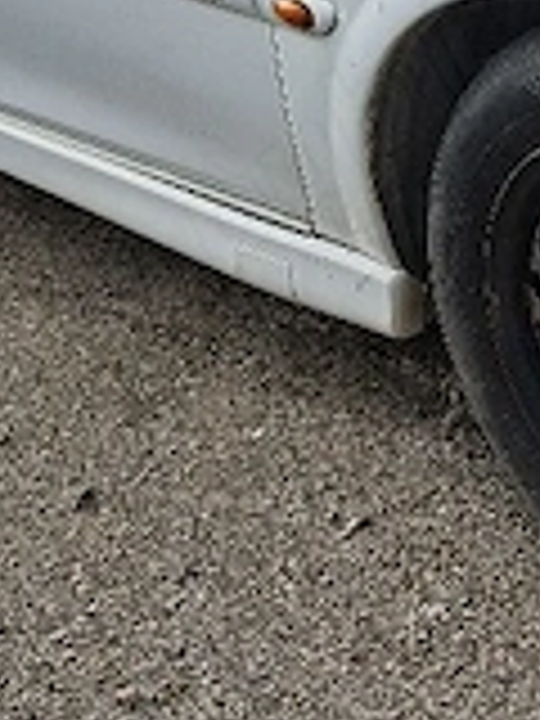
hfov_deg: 16.4
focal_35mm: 86
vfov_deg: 22.2
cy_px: 68
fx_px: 1789
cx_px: 652
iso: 50
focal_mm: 5.54
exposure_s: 1/769
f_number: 1.8
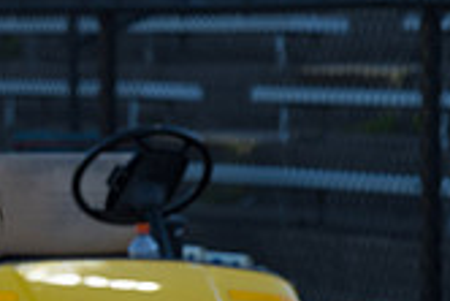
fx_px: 7631
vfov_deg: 2.3
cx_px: -214
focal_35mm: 610
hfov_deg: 3.4
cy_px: 229
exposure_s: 1/400
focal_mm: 175
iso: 250
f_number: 5.6
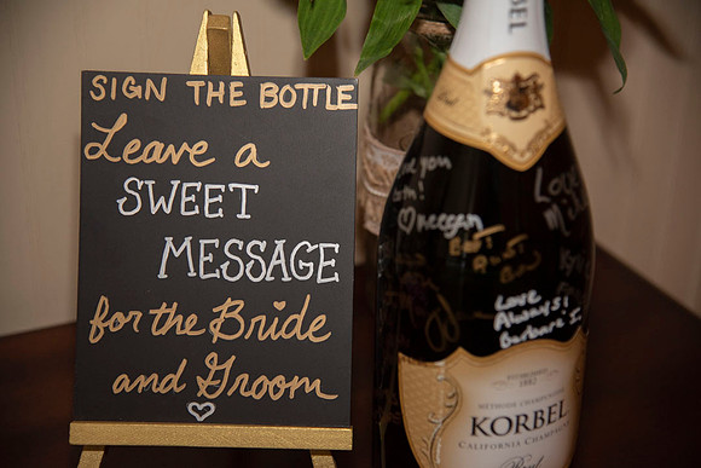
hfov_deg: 27.0
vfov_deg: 18.2
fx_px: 1461
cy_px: 234
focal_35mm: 75
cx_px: 350
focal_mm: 75
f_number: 4
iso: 640
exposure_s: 1/200
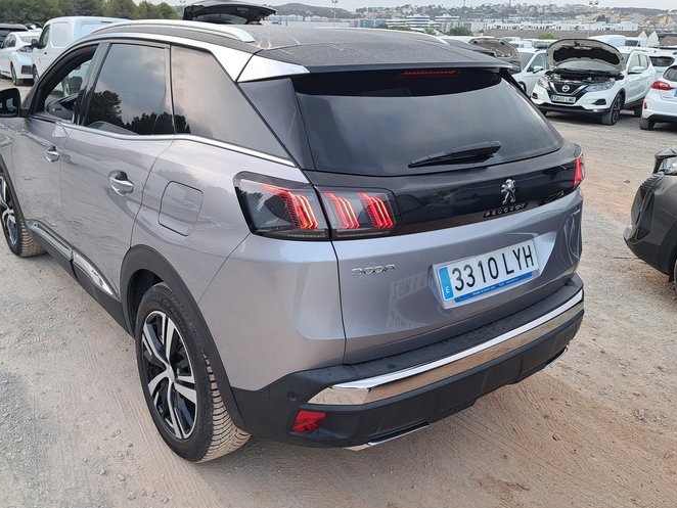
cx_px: 286
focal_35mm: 29
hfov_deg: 61.3
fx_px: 567
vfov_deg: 48.3
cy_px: 258
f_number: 1.8
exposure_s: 1/50
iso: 50
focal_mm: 5.23
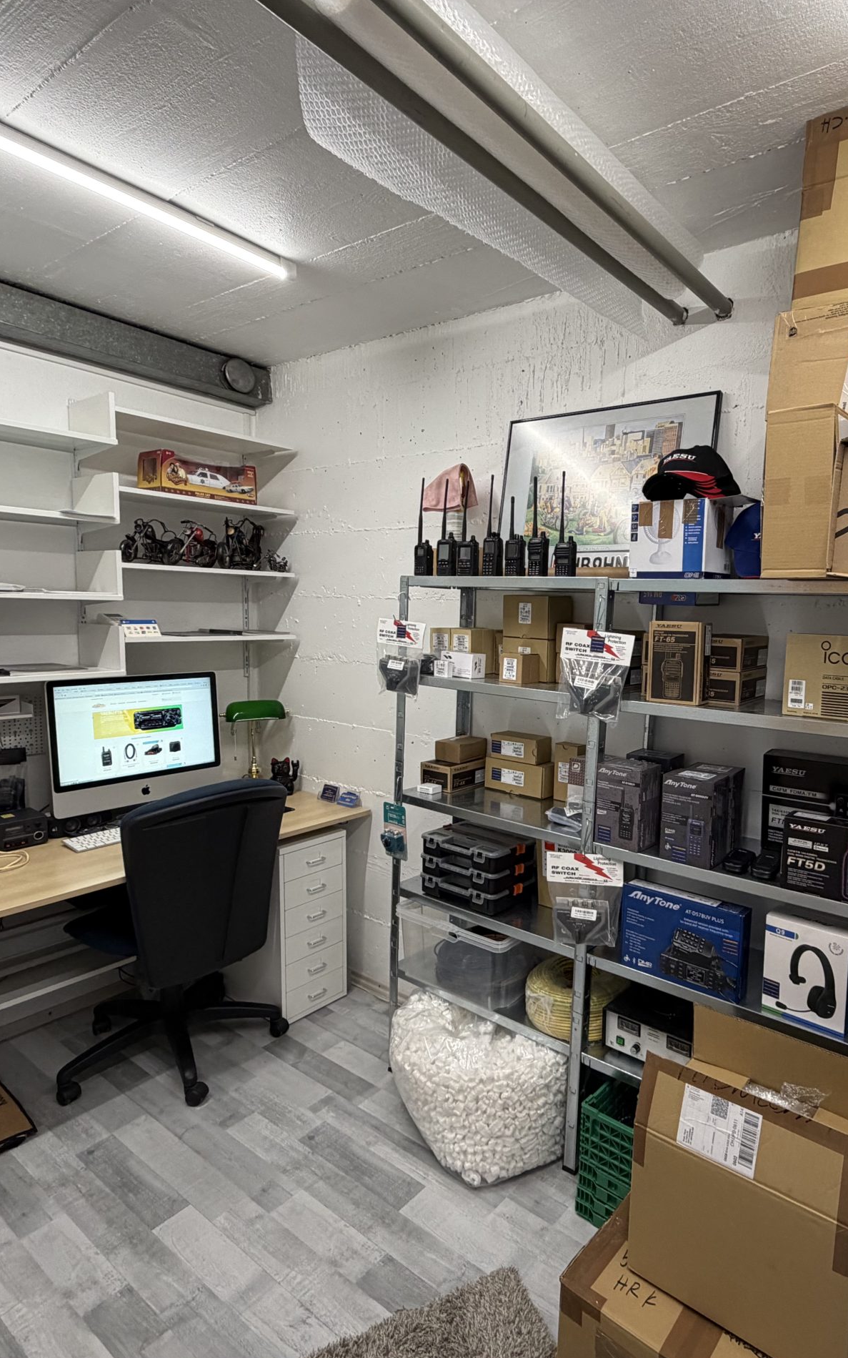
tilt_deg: -5.3
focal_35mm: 20
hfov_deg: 58.0
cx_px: 580
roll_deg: -1.6
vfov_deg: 85.1
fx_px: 740
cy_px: 682
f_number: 2.2
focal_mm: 2.22
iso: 250
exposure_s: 1/100
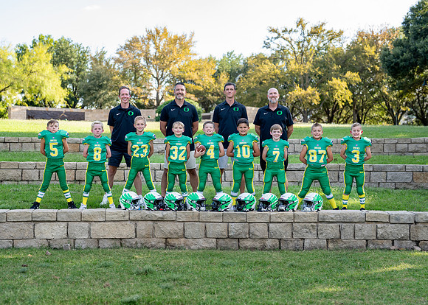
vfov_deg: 24.8
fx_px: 695
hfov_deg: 34.2
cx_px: 216
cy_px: 155
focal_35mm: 57
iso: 64
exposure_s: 1/400
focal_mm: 50
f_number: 2.2
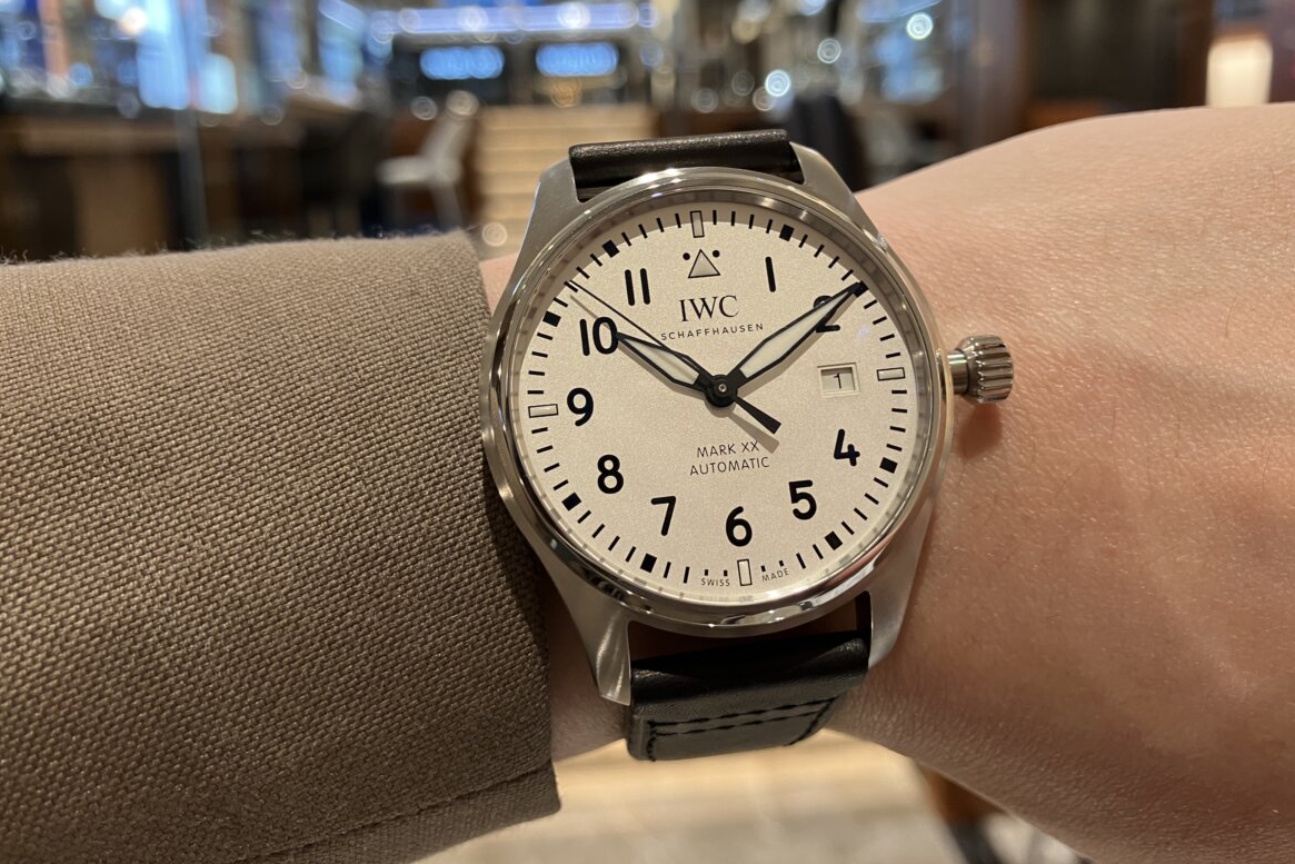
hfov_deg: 61.9
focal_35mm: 30
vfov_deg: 43.5
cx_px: 666
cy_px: 368
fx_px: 1079
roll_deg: +2.4
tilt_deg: -10.5
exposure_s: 1/50
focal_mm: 3.99
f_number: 1.8
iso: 50
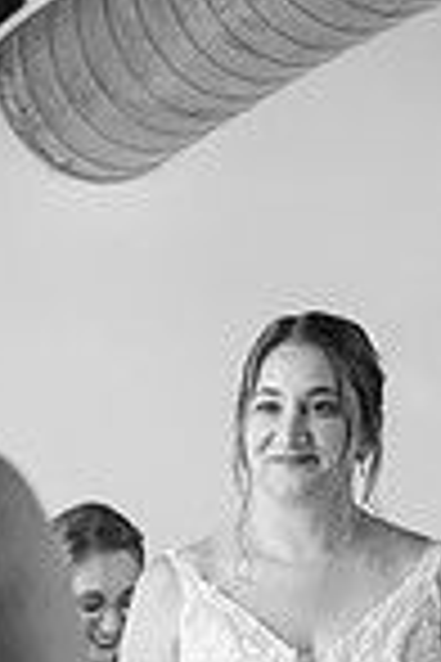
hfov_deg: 6.0
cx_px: 140
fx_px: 4226
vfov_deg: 8.8
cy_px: 793
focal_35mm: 230
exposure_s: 1/125
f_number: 4
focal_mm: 75
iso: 800
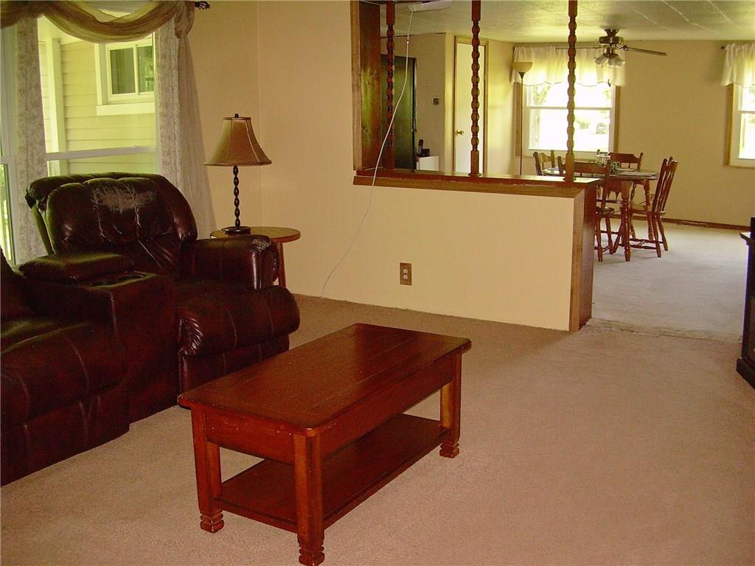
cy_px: 283
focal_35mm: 38
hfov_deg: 49.0
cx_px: 378
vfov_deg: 37.7
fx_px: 829
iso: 200
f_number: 2.8
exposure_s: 1/60
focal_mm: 6.3
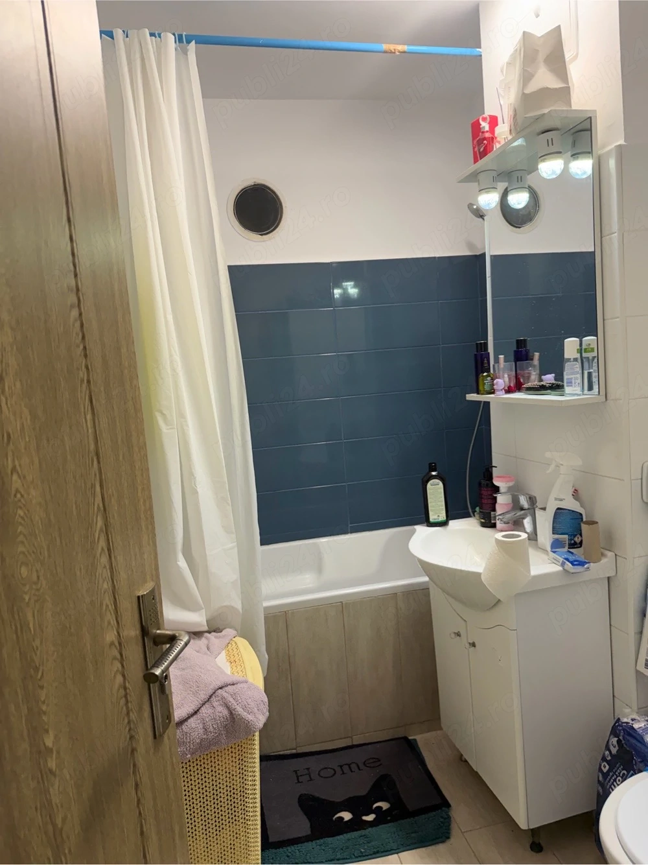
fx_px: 599
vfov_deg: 71.6
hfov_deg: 56.8
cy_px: 432
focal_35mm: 24
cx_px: 324
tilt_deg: -7.2
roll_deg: +4.6
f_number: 1.78
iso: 160
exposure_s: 1/50
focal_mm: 6.76
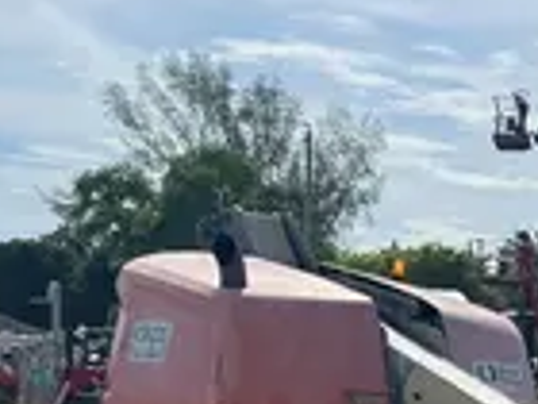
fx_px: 1585
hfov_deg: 17.2
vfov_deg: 13.7
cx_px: 822
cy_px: 594
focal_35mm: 102
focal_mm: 5.1
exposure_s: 1/5848
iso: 50
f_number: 1.6
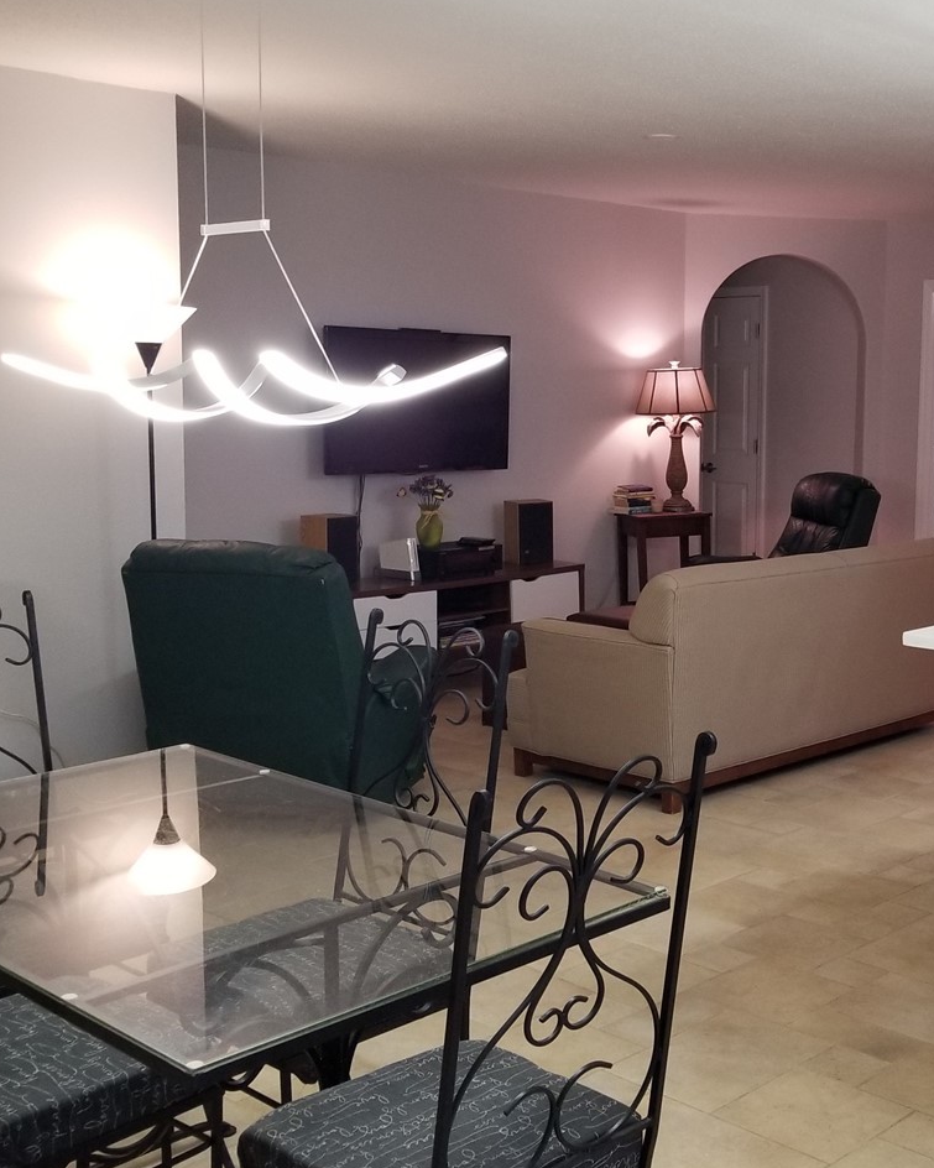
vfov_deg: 42.9
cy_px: 588
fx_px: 1486
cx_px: 682
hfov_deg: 34.3
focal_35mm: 43
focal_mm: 4.25
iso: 160
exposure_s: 1/30
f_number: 1.7
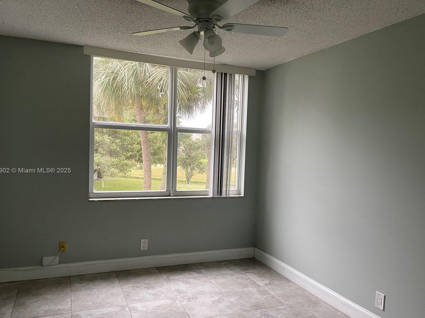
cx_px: 214
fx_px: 344
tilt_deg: -2.9
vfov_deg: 49.7
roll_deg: -2.5
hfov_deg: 63.5
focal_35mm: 28
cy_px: 171
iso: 125
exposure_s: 1/68
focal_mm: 5.1
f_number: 1.6
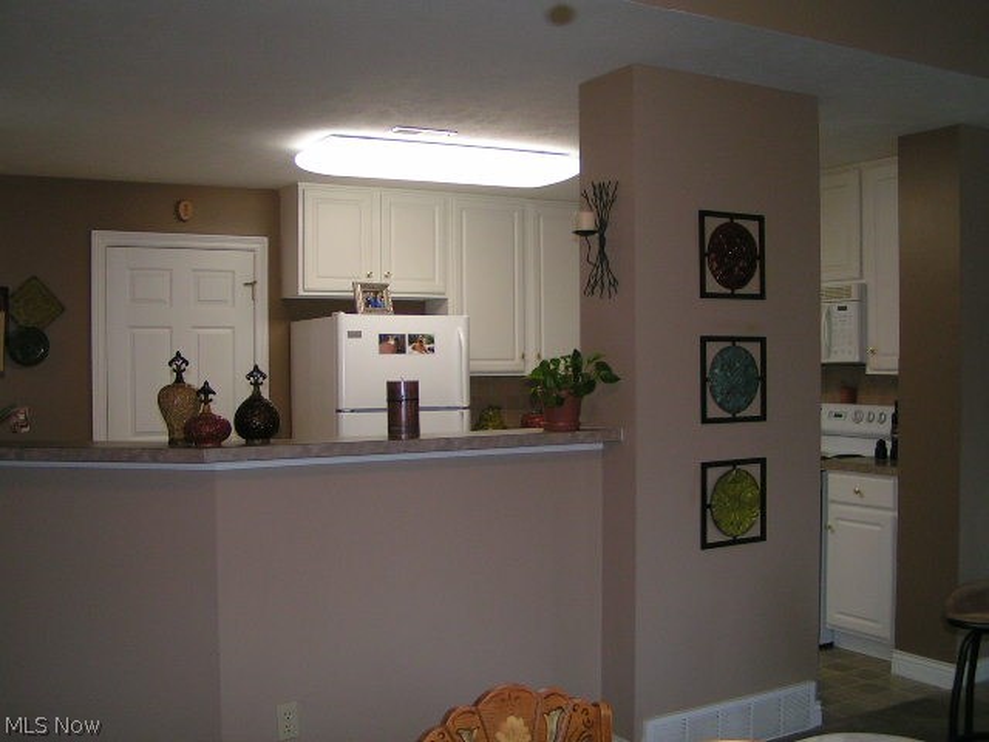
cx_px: 494
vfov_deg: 37.7
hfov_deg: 49.0
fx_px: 1086
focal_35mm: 38
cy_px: 371
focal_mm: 5.8
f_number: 2.8
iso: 80
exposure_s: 1/50
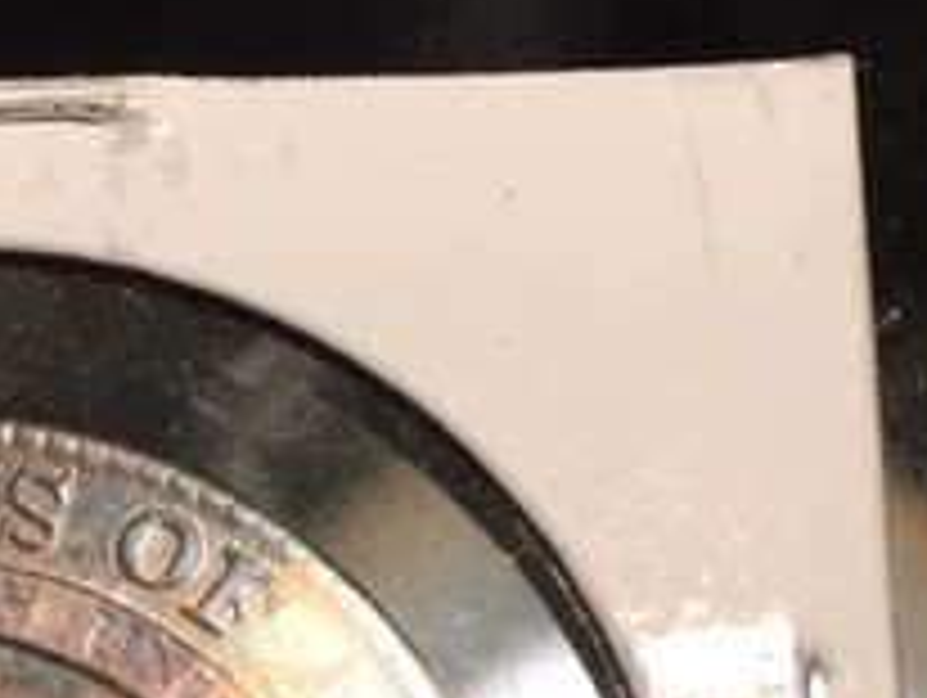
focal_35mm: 90
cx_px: 414
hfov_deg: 21.7
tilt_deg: -72.0
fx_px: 2413
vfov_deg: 15.8
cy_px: 829
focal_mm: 4.15
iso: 40
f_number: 2.2
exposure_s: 1/30
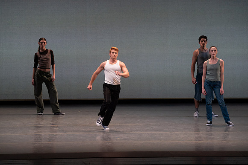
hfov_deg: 7.3
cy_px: 82
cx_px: 124
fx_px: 1943
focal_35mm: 282
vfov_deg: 4.9
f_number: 9
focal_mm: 282
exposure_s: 1/500
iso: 5000
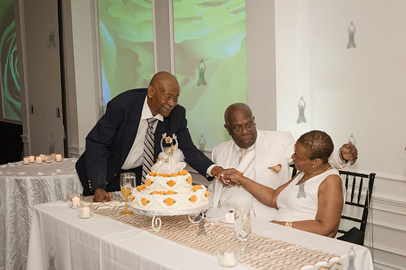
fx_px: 642
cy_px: 158
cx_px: 216
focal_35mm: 57
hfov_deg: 35.1
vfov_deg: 23.7
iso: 2500
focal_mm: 48
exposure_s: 1/400
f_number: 4.5
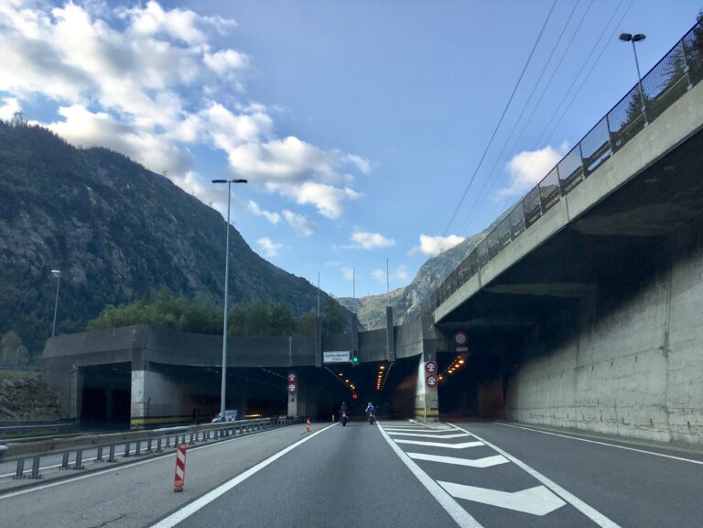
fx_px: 589
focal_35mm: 29
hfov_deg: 61.7
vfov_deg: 48.2
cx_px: 352
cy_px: 264
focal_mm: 4.15
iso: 25
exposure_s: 1/630
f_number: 2.2
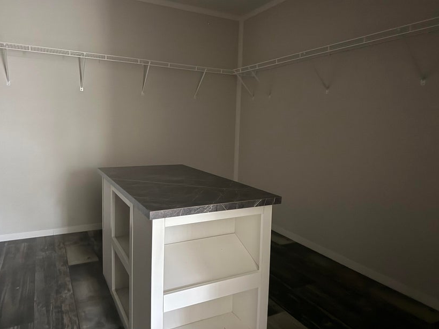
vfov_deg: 54.9
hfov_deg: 69.4
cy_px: 162
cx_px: 214
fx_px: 317
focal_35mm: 25
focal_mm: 6.76
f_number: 1.78
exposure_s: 1/17
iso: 1250
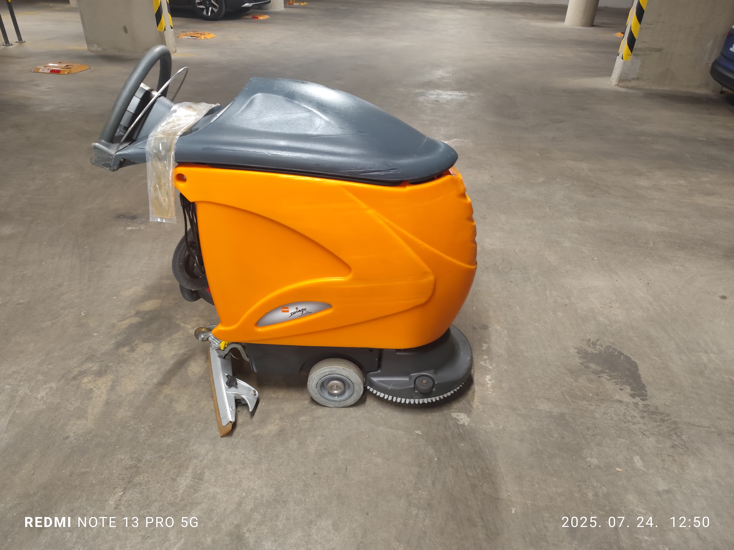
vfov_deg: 58.9
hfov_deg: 73.9
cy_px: 275
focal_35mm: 23
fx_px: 488
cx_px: 367
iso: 1250
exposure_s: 1/50
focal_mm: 6.14
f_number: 1.65
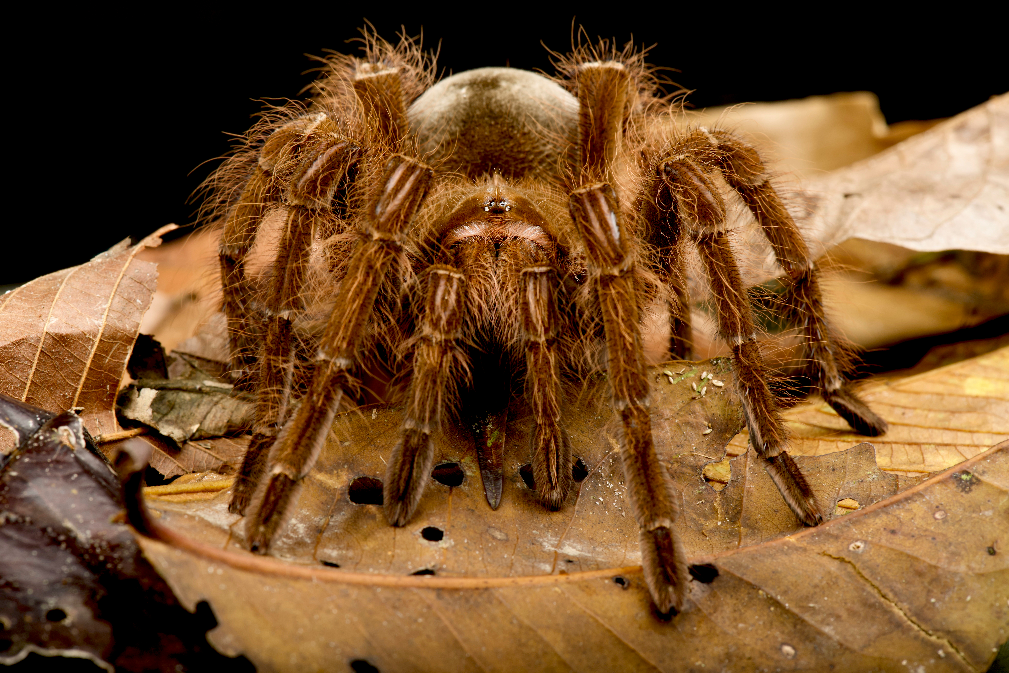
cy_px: 336
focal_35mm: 105
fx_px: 2943
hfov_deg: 19.5
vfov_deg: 13.0
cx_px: 504
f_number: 20
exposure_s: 1/200
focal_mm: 105
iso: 160
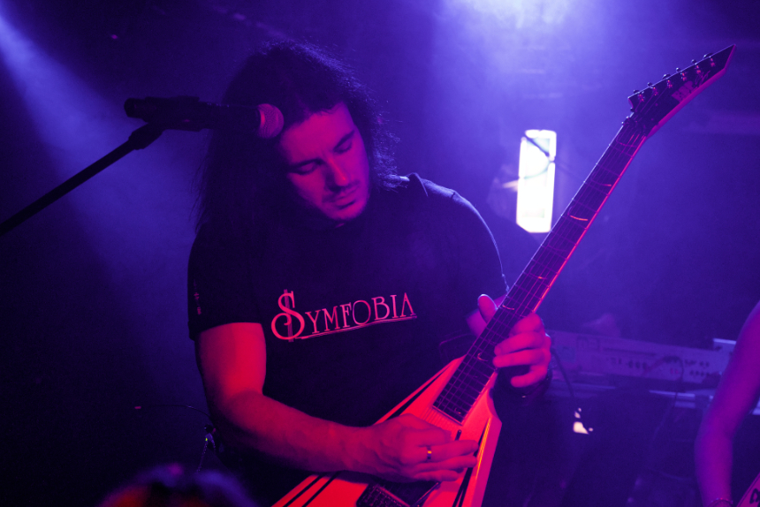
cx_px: 488
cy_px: 303
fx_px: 1415
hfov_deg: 29.9
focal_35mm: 67
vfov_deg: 20.3
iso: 8000
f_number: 3.2
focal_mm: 48
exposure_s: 1/200
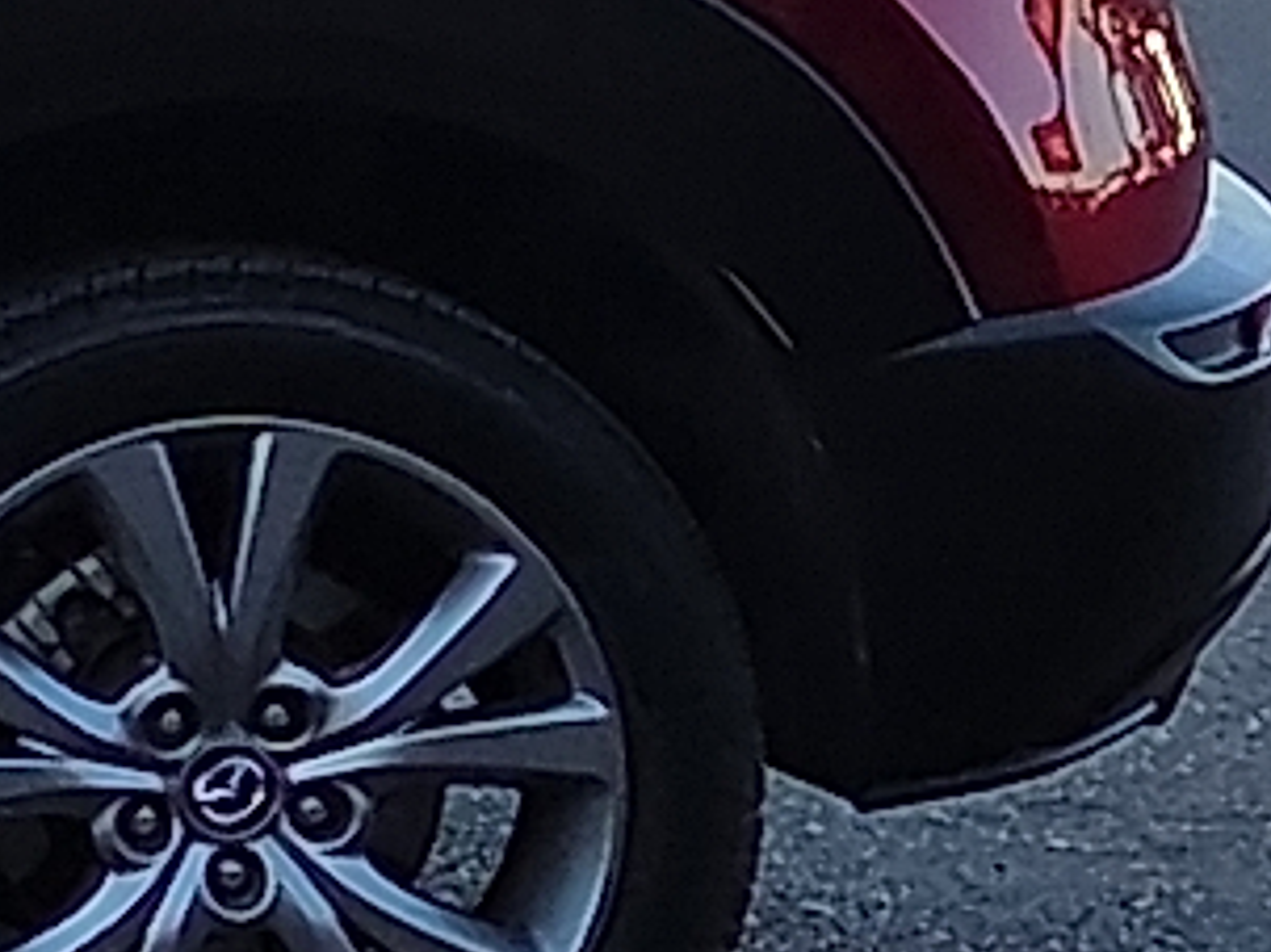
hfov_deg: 7.7
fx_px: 8735
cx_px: -1787
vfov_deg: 6.2
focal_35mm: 238
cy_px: 46
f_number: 1.8
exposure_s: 1/1667
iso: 25
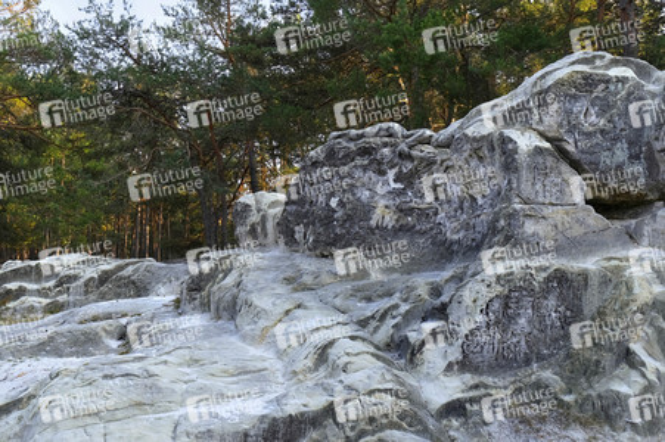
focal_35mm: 24
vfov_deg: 53.1
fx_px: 443
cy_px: 221
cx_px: 332
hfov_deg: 73.8
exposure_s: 1/125
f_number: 4
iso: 160
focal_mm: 16
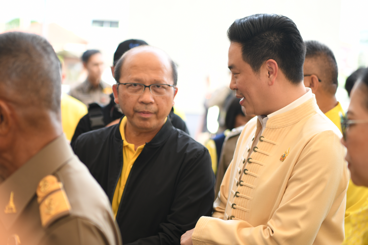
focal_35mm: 105
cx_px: 184
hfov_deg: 19.5
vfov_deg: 13.0
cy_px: 122
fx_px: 1073
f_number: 2.8
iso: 200
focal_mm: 70
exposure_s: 1/200
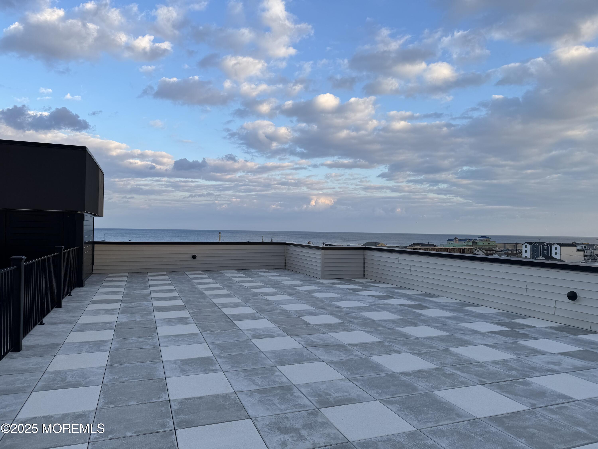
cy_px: 224
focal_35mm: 24
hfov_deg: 71.6
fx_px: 415
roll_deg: -2.4
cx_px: 299
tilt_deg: +0.3
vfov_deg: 56.8
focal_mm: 6.76
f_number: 1.78
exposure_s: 1/1261
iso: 80
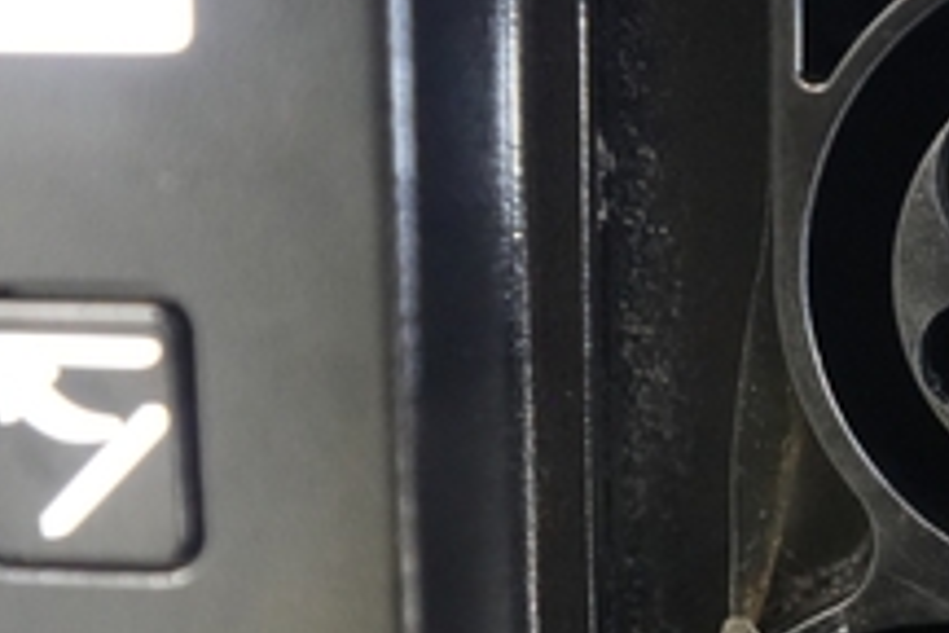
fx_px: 1871
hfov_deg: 25.2
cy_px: 338
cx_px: 1182
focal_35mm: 71
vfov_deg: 19.2
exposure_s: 1/60
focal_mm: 24
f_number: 2.8
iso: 8000
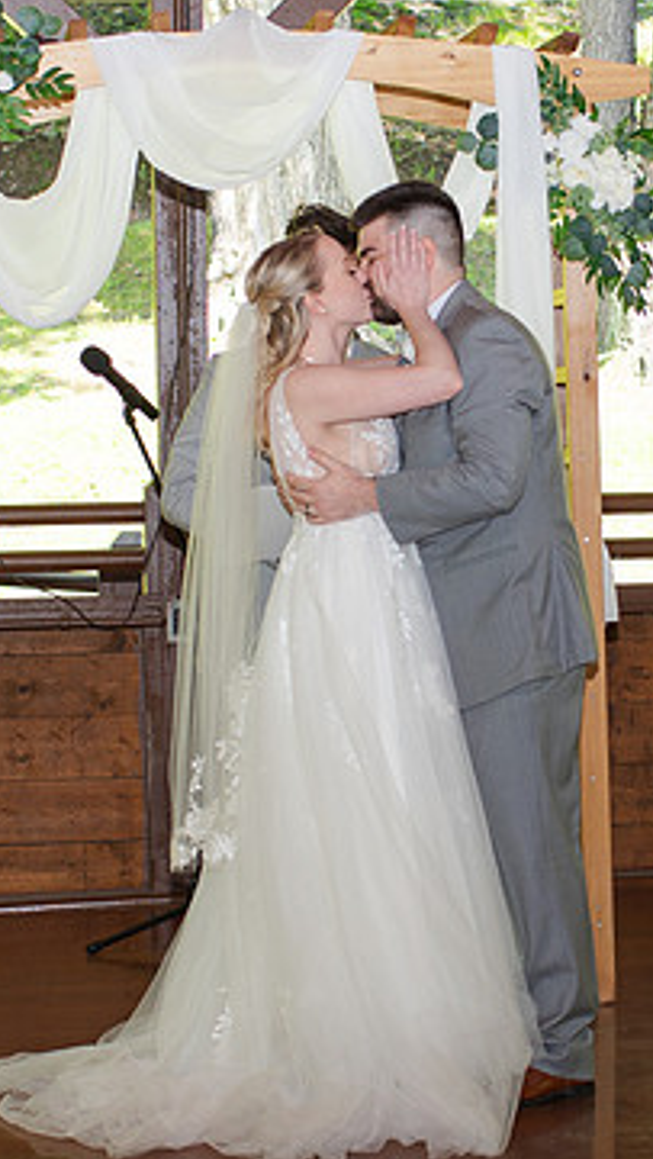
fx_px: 3472
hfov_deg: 10.7
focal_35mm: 113
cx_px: 449
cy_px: 620
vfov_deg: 18.9
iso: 100
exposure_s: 1/200
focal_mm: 35
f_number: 3.2
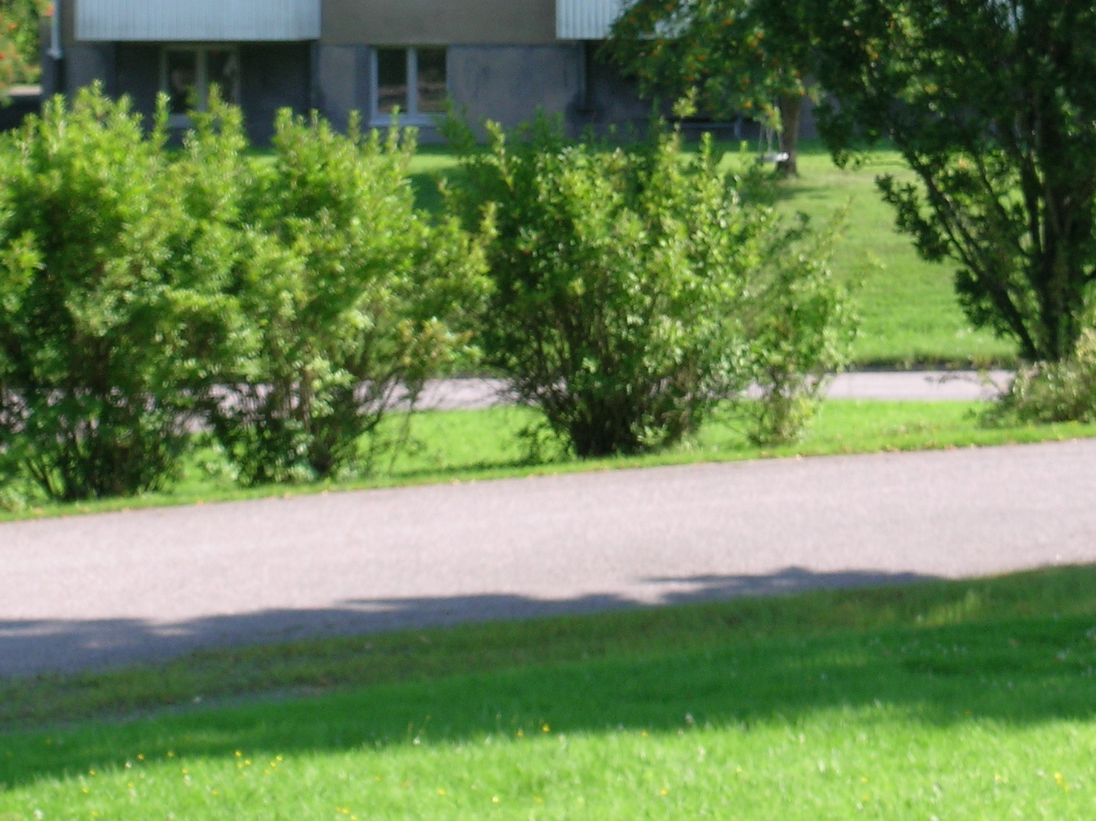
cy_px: 147
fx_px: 4020
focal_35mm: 127
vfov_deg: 11.6
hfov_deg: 15.5
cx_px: 620
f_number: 6.2
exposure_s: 1/119
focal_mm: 14.5
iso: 50
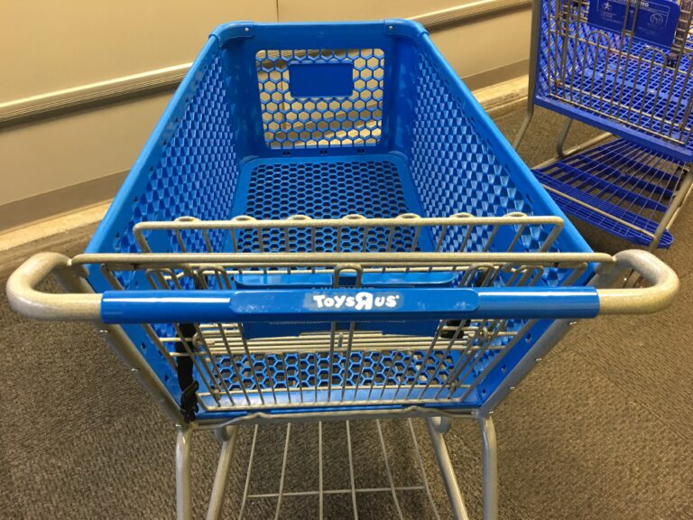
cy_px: 260
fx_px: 581
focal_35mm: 29
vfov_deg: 48.2
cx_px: 346
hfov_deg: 61.7
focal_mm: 4.15
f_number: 2.2
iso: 80
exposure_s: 1/10
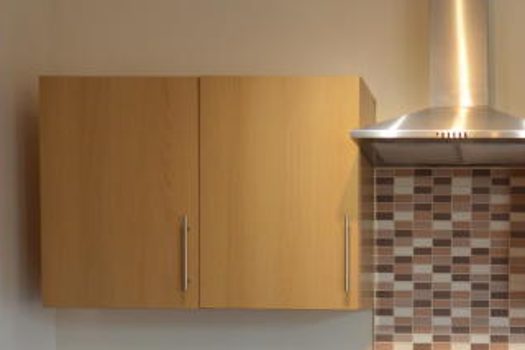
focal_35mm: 48
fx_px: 700
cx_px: 476
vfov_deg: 26.8
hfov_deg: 38.2
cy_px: 334
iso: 400
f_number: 4.5
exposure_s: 1/80
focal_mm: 10
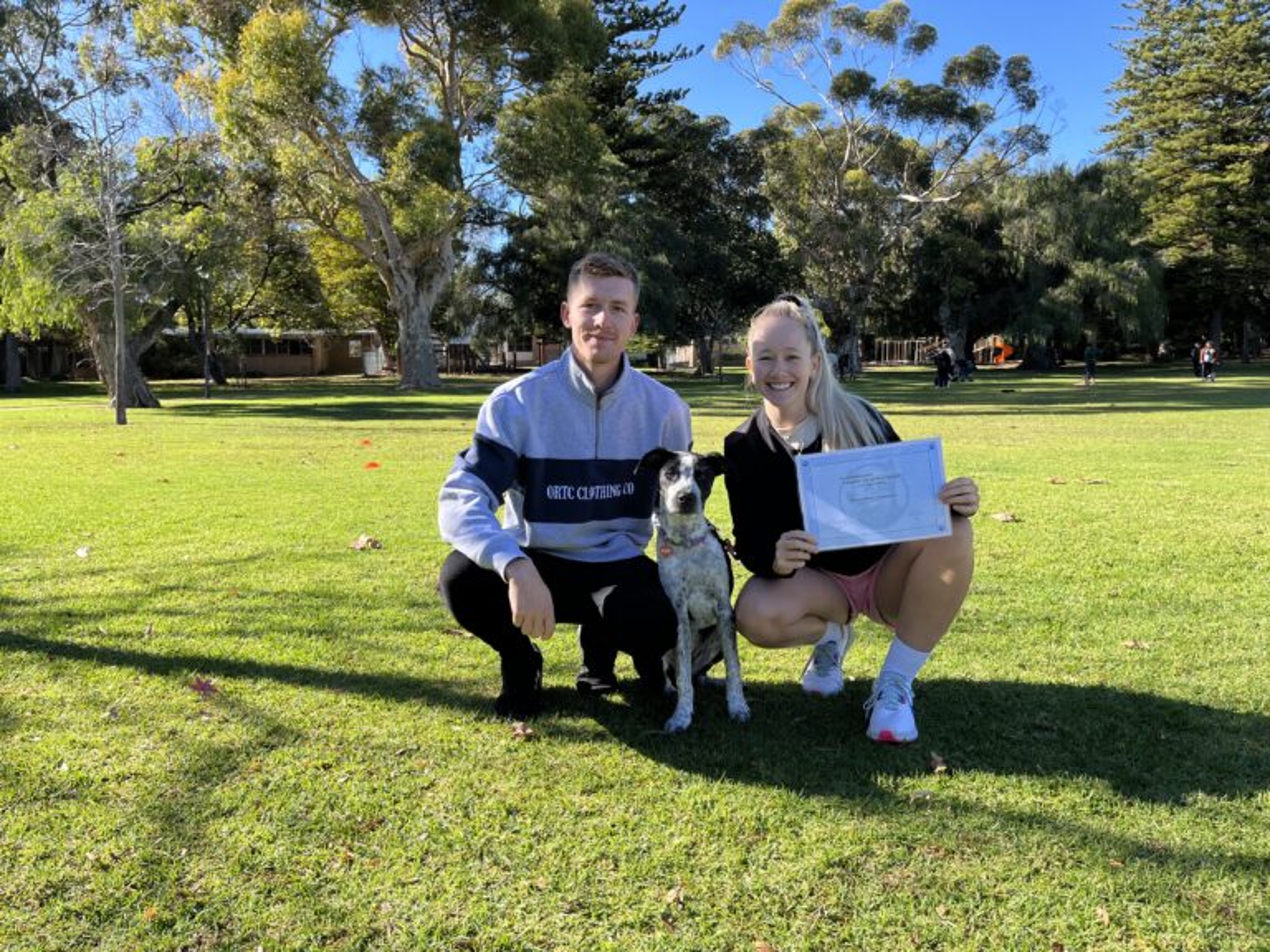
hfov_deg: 67.3
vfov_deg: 53.1
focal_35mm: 26
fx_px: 954
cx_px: 635
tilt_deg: -7.4
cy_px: 476
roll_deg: +0.2
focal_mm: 5.1
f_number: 1.6
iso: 50
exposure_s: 1/928
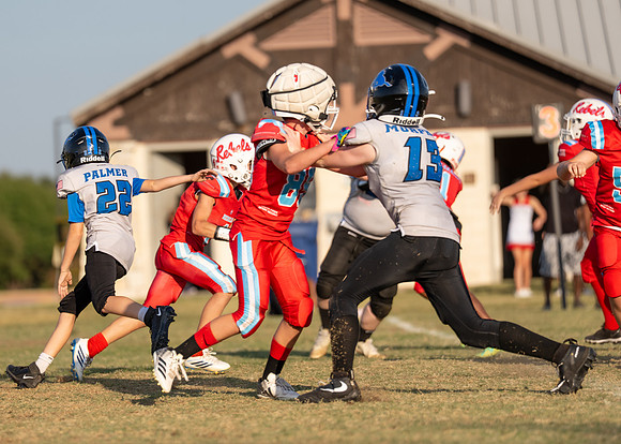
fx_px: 4842
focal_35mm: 275
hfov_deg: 7.3
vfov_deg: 5.2
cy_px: 199
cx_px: 190
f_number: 3.2
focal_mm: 200
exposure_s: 1/2500
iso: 125
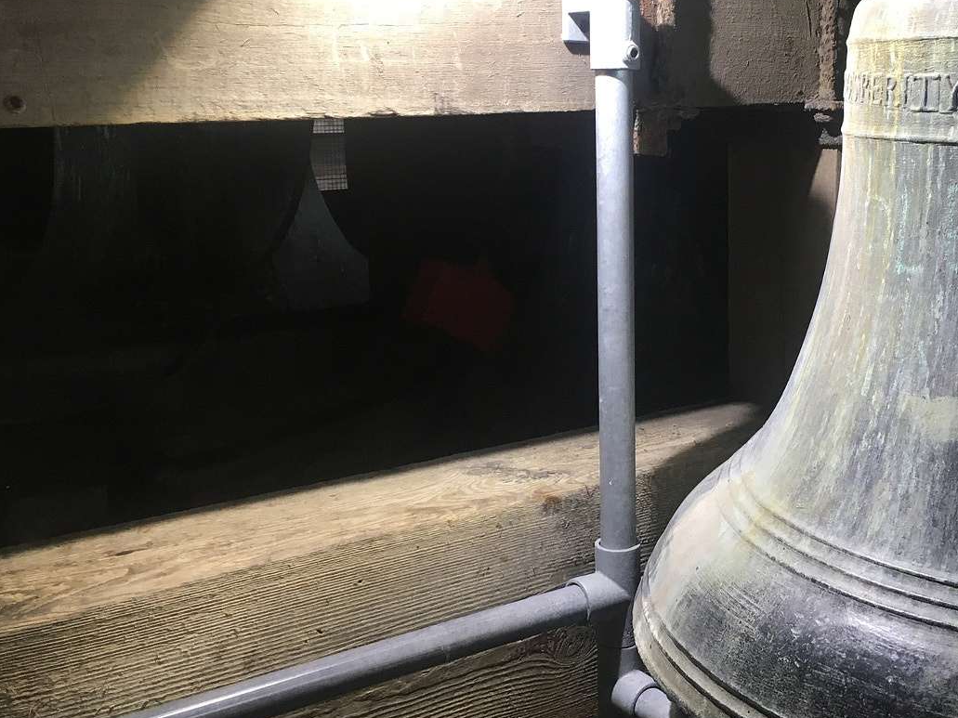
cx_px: 622
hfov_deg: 41.6
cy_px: 321
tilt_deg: -10.8
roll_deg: +0.9
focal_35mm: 45
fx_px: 1245
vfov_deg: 32.2
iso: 50
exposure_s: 1/33
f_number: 2.2
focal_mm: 4.15
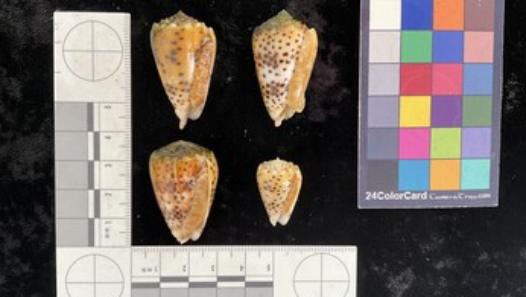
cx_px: 263
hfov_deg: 61.0
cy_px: 150
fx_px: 447
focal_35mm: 32
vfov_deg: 36.7
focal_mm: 3
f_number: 1.8
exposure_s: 1/60
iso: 40
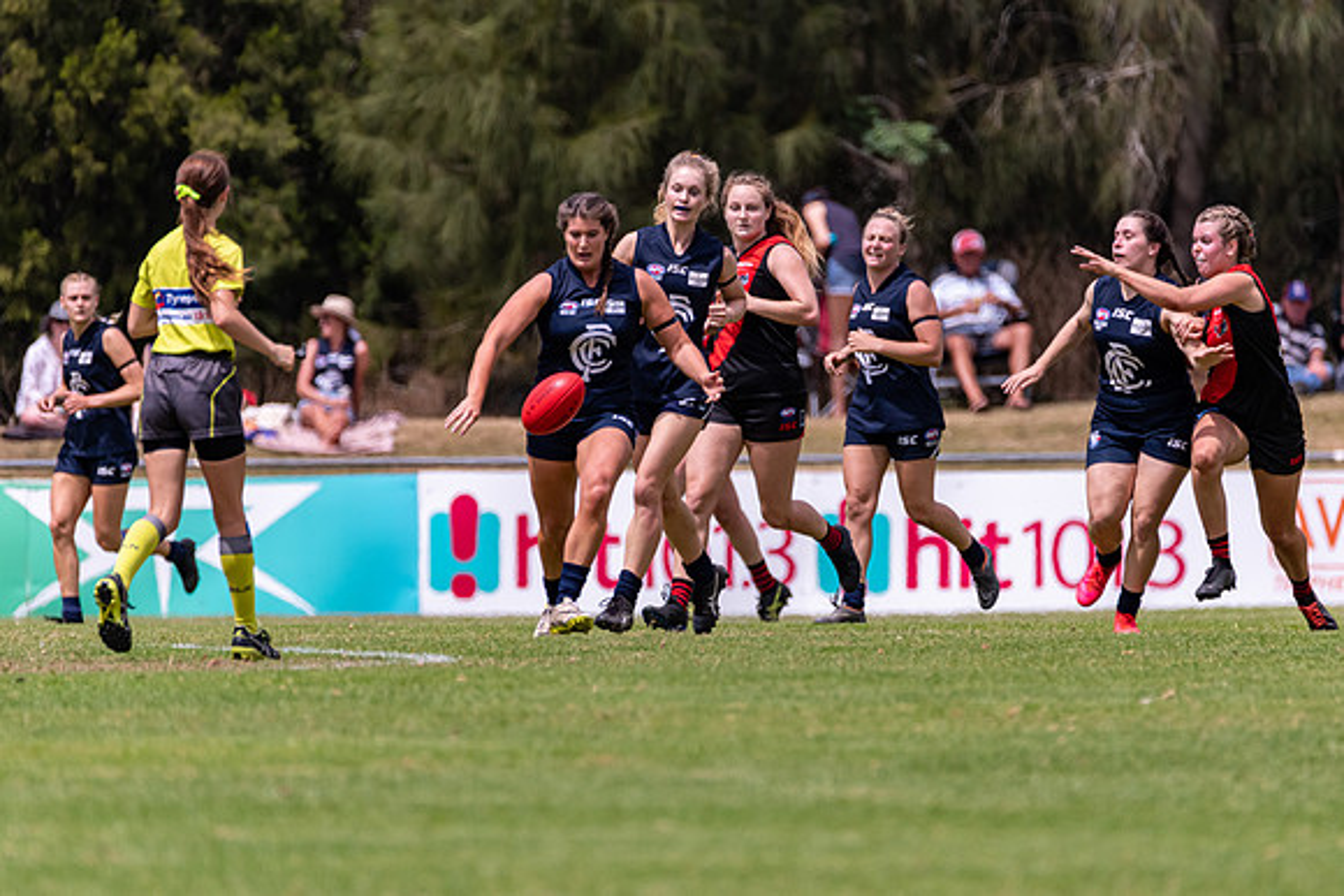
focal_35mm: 614
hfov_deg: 3.4
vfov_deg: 2.2
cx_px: 696
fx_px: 22933
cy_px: 500
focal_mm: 550
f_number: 6.3
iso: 800
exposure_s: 1/4000
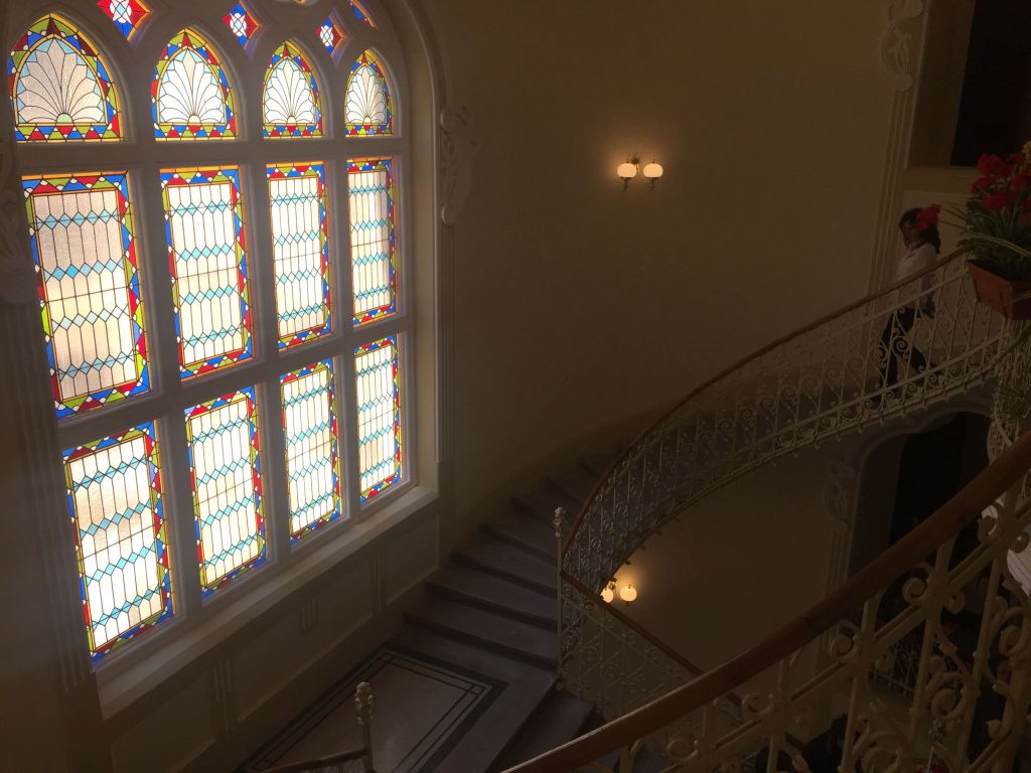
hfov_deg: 61.7
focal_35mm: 29
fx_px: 864
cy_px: 386
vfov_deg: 48.2
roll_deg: -0.7
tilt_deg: -17.9
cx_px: 516
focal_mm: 4.15
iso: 32
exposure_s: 1/430
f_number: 2.2
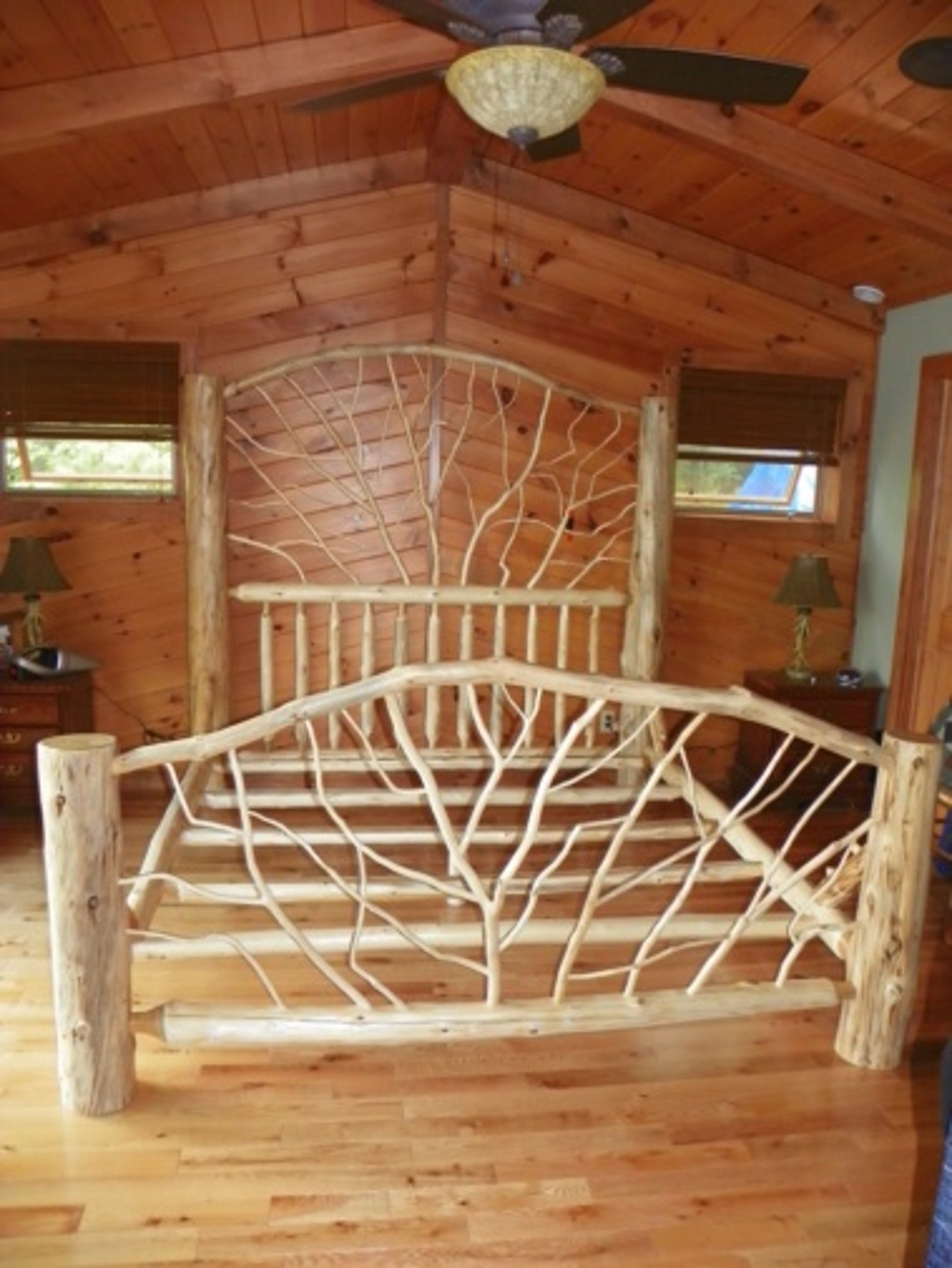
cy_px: 634
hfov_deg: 53.1
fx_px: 953
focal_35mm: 26
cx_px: 476
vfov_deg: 67.3
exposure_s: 1/30
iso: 200
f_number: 2.8
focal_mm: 4.6
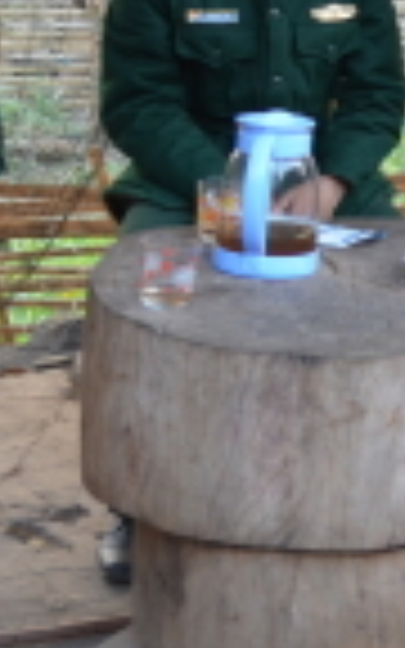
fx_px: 2260
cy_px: 22
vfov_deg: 16.0
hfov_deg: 9.7
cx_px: 742
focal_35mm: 128
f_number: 4
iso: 500
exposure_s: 1/60
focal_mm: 22
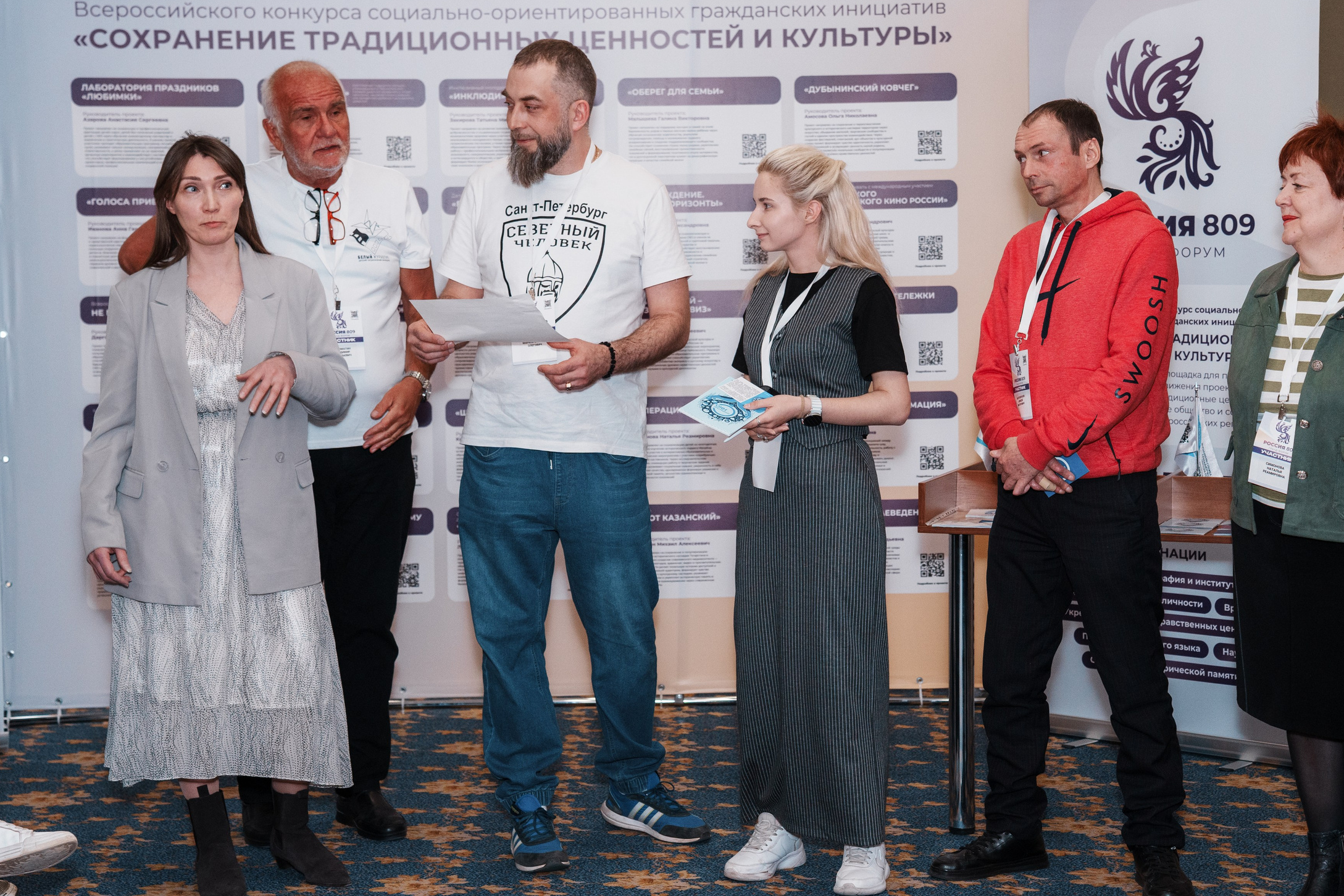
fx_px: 2950
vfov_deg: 17.3
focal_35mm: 79
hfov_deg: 25.7
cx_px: 715
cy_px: 389
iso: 2000
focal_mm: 63
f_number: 4
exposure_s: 1/160
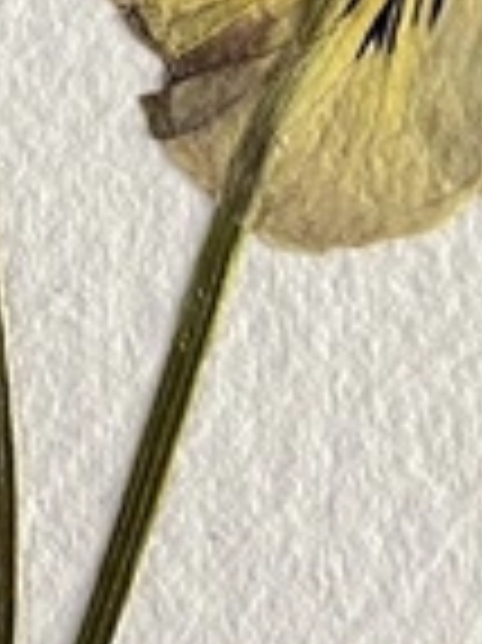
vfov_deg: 12.1
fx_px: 2975
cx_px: 45
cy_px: -122
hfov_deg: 9.2
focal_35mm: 160
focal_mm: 5.7
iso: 125
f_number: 1.5
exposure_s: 1/63
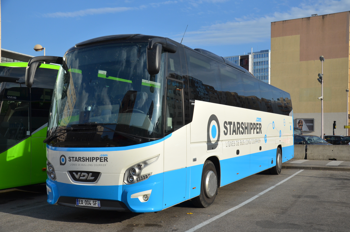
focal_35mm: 38
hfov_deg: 51.4
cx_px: 175
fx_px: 364
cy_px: 116
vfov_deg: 35.3
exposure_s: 1/2000
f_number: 7.1
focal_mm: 25
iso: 400
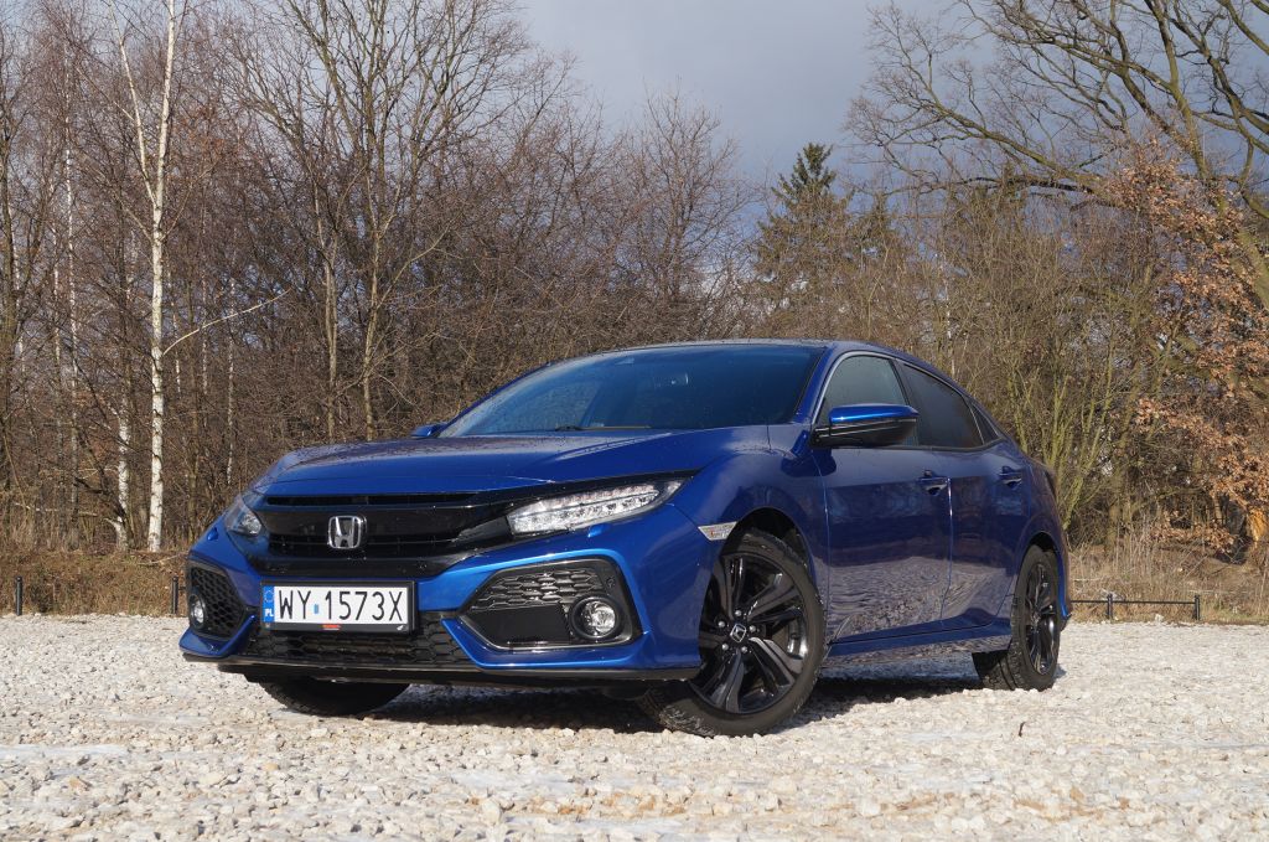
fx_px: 1847
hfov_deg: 37.9
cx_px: 634
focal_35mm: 52
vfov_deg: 25.7
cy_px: 421
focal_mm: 35
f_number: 8
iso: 100
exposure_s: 1/200
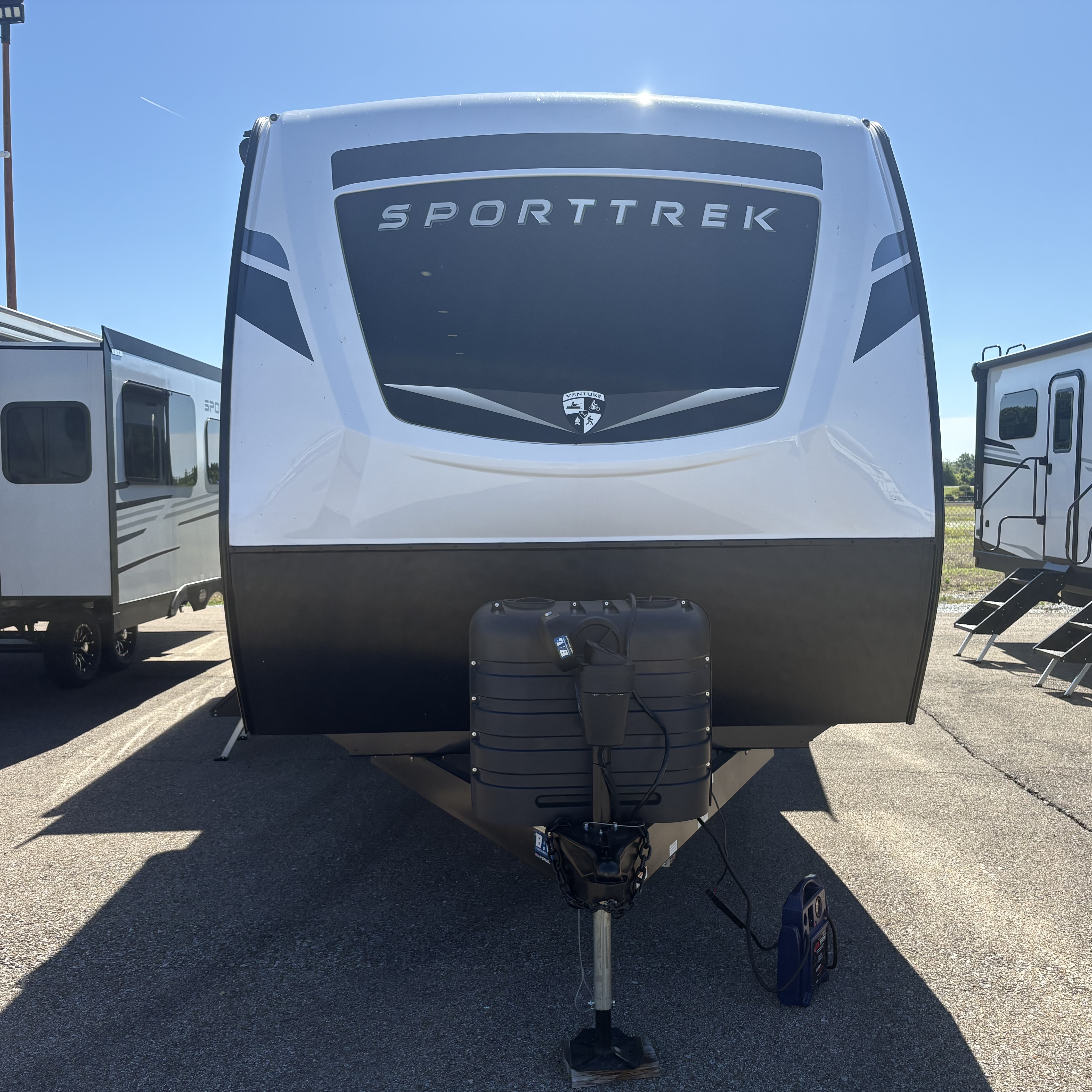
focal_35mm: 31
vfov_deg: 52.5
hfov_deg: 52.5
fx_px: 1106
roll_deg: +0.4
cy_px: 550
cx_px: 568
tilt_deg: -3.4
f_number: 1.6
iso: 50
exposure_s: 1/2639
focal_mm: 5.96
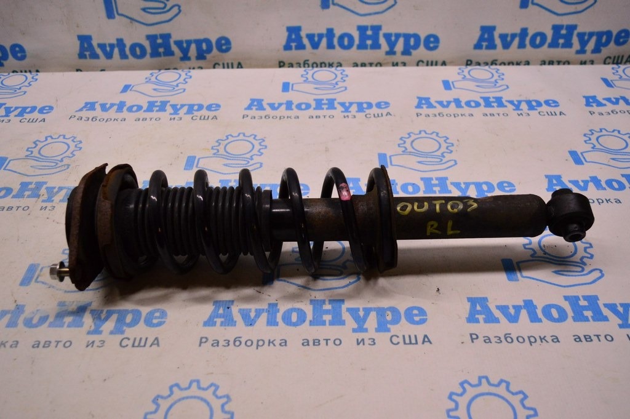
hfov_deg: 53.2
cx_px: 315
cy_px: 210
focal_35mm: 36
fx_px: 629
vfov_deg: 36.8
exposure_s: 1/400
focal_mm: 24
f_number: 4
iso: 1600
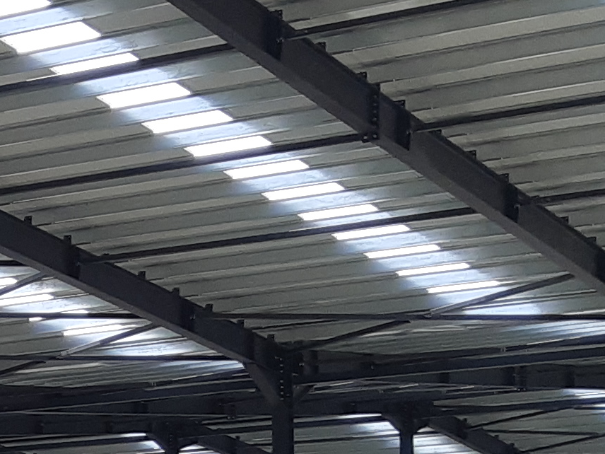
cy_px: 605
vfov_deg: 10.4
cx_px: -680
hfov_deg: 12.2
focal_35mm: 140
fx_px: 2447
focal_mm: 3.93
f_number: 1.7
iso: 40
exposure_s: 1/675
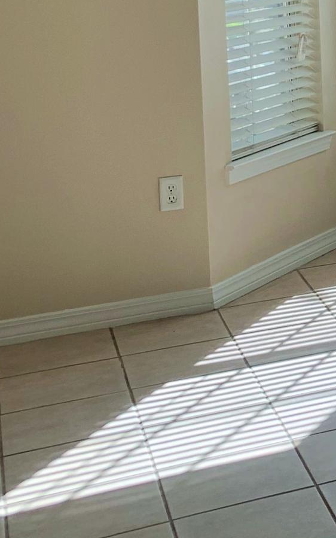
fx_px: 1348
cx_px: 863
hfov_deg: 11.3
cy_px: -29
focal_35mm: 92
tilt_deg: -3.0
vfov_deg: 21.6
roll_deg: +0.3
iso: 25
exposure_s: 1/149
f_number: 1.8
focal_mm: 4.25
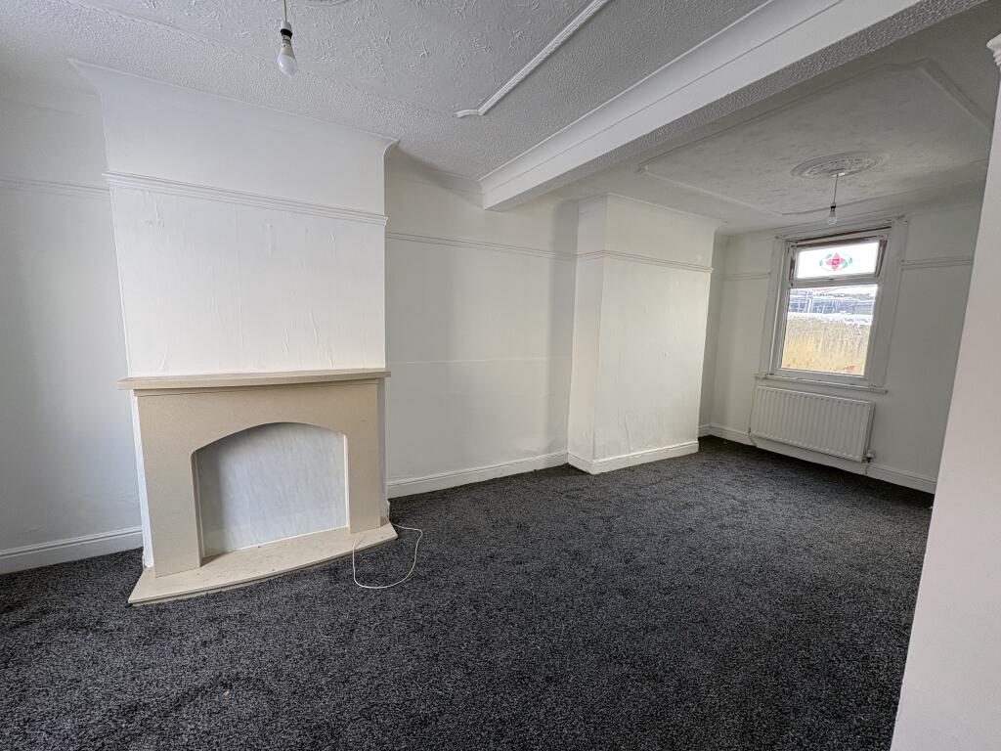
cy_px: 376
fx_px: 405
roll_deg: -1.3
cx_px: 500
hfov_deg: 102.1
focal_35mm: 14
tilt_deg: -6.4
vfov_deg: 85.7
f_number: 2.2
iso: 100
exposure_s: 1/99
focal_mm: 2.22
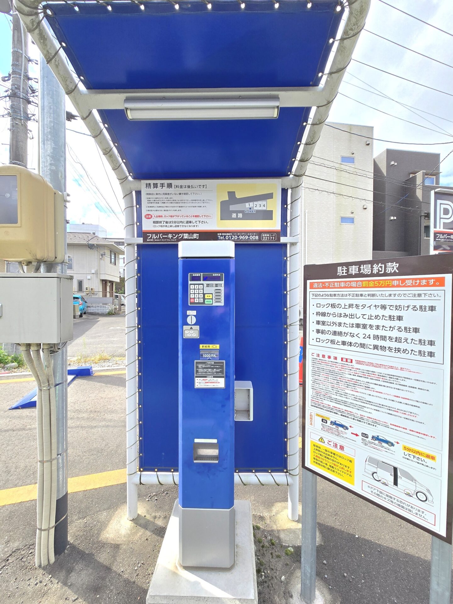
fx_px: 227
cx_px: 226
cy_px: 302
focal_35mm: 13
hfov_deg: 89.9
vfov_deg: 106.2
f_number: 2.2
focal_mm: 2.2
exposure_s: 1/1000
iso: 50
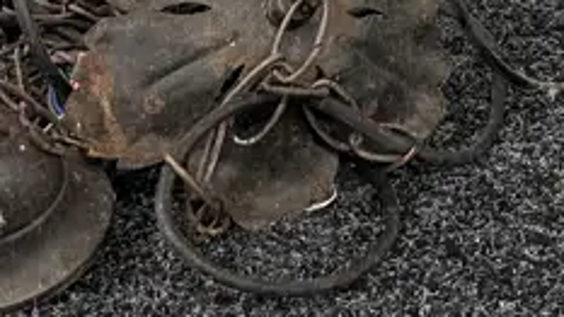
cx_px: 726
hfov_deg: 17.5
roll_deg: -0.7
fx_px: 1720
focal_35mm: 115
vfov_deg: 9.7
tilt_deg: -13.8
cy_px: -351
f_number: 1.78
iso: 200
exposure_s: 1/100
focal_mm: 6.86
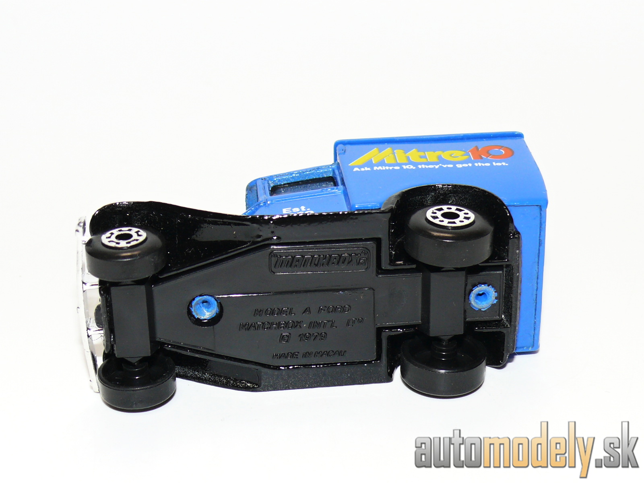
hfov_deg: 22.5
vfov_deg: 17.0
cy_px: 242
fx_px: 1619
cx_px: 322
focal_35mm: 87
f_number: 4
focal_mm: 12.2
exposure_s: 1/30
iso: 100
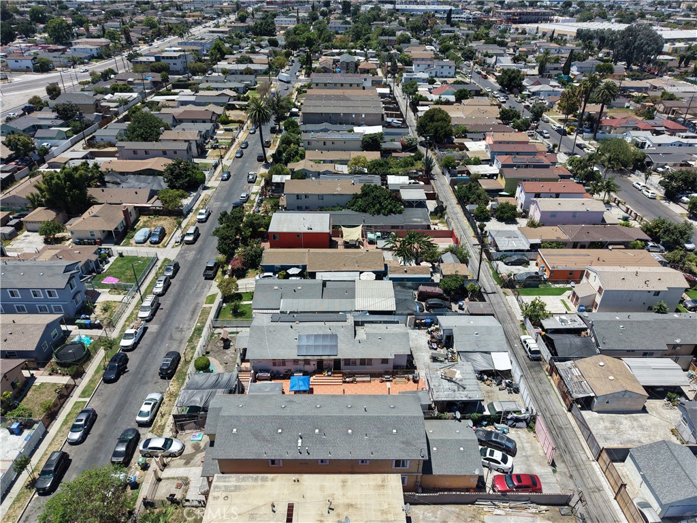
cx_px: 348
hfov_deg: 71.6
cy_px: 262
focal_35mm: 24
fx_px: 483
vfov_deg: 56.8
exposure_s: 1/5000
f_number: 1.8
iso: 200
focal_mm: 8.67
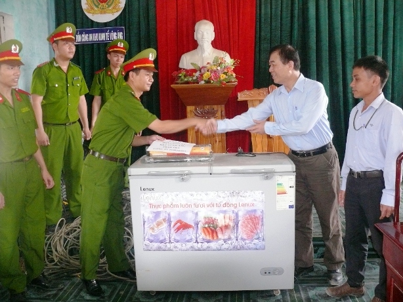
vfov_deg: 40.7
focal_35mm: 35
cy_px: 151
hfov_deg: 52.6
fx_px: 408
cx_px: 202
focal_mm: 7.4
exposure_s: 1/60
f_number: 2.8
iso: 400
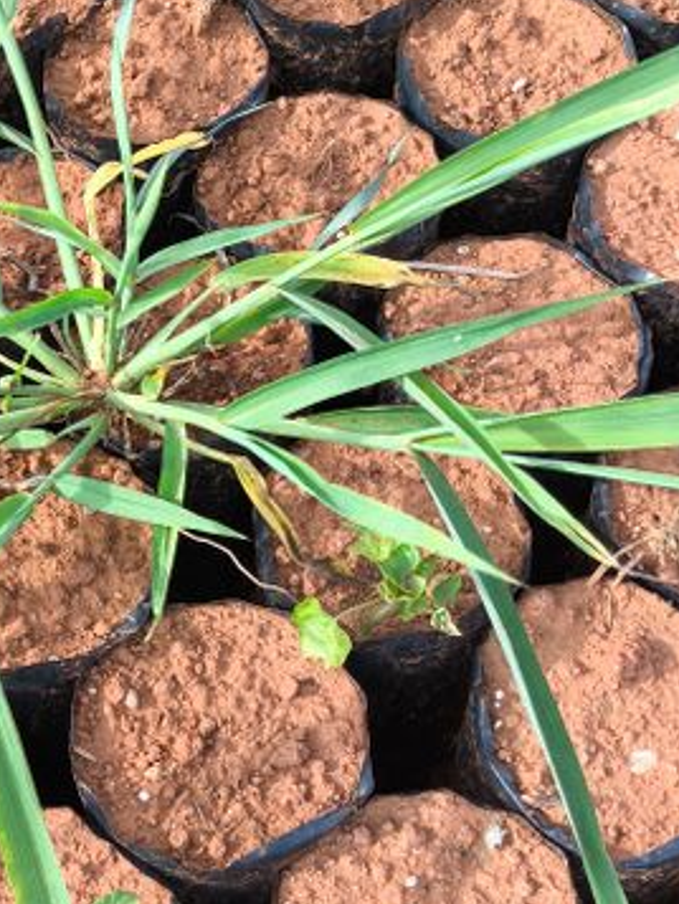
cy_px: 382
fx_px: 1464
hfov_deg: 25.4
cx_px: 86
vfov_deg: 34.3
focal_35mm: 56
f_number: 1.7
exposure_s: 1/334
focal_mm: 4.71
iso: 50
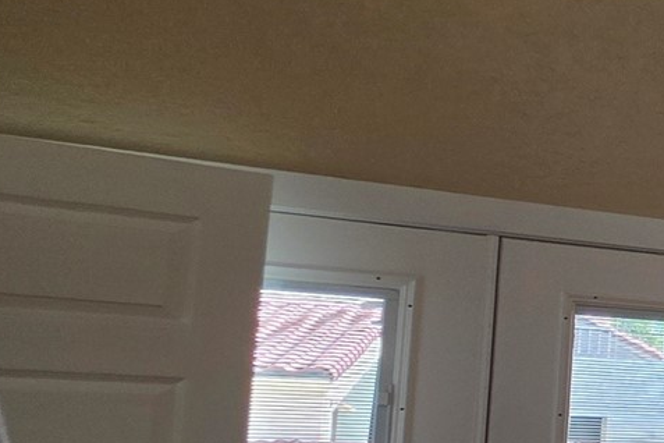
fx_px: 1070
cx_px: 1407
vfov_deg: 22.8
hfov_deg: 18.0
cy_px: 404
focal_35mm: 58
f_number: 1.9
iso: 50
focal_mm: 2.2
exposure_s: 1/120
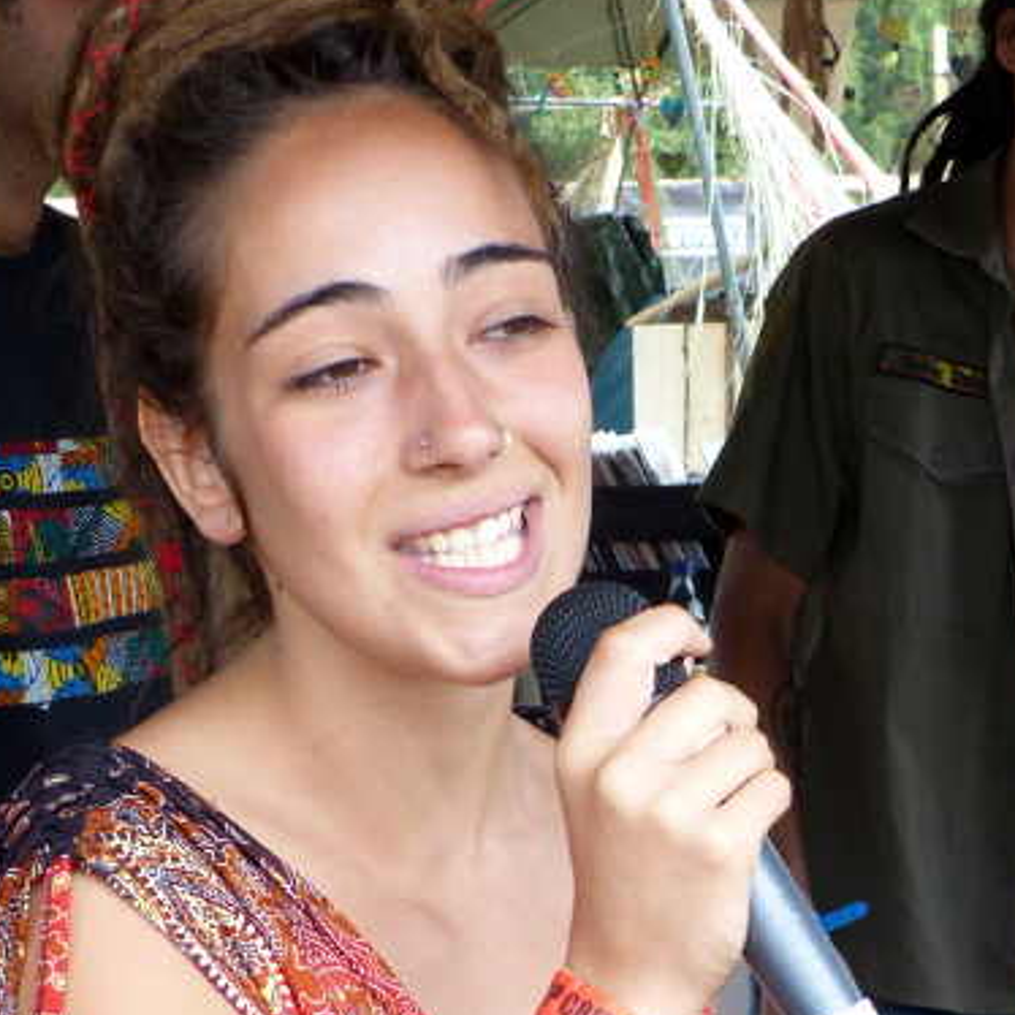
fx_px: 3682
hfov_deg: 15.7
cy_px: 974
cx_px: 548
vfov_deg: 15.5
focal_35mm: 111
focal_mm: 8.4
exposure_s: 1/80
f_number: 2.8
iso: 100
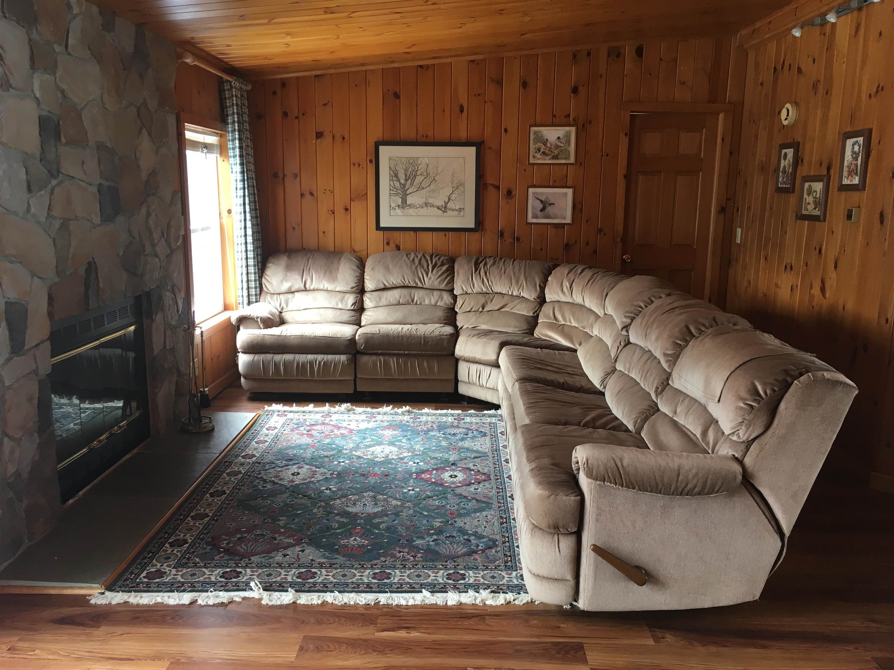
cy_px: 335
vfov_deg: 48.2
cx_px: 447
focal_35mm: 29
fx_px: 749
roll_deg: +0.0
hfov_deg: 61.7
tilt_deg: -9.5
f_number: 2.2
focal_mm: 4.15
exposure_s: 1/30
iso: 50
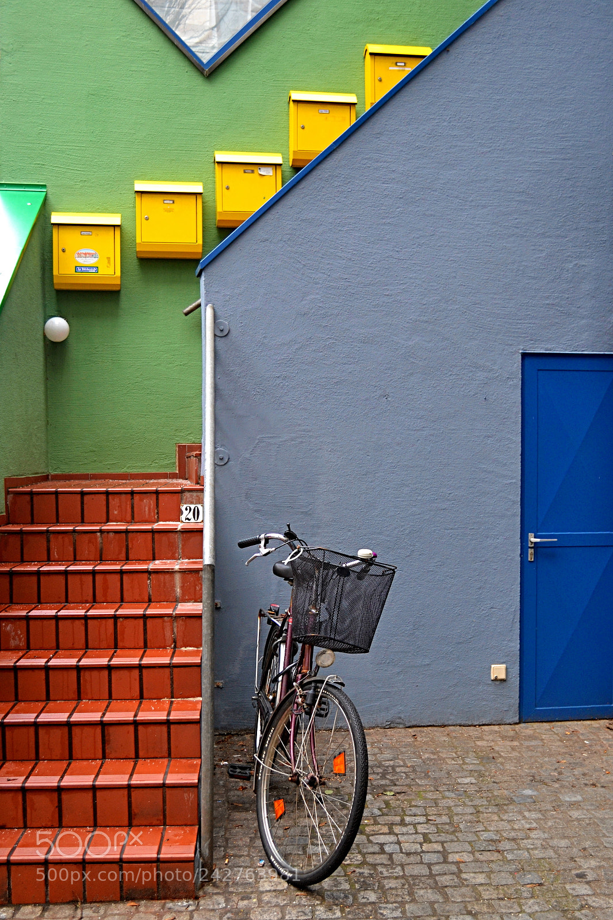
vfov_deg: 49.6
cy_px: 460
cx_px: 306
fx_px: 996
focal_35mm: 39
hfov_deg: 34.2
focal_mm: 26
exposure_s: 1/50
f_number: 4.2
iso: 400
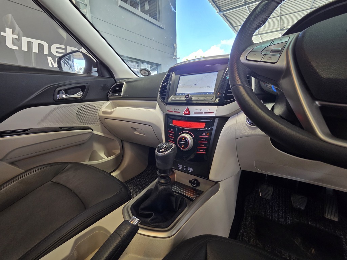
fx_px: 130
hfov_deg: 106.2
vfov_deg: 89.9
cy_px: 130
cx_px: 174
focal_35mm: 13
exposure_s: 1/50
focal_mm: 2.2
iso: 200
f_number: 2.2
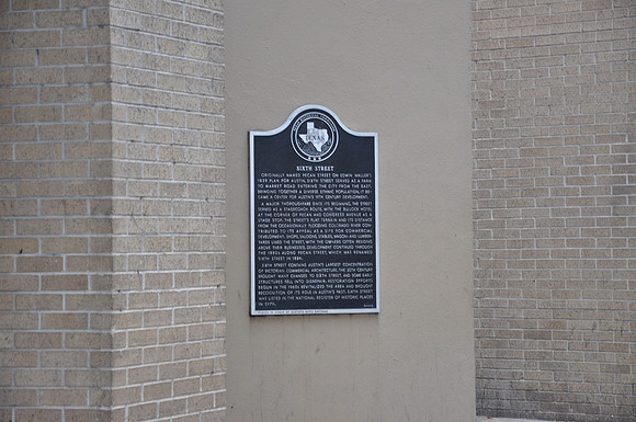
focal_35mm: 105
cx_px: 318
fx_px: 1852
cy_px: 211
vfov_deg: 13.0
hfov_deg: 19.5
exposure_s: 1/60
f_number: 5.3
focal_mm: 70
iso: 450
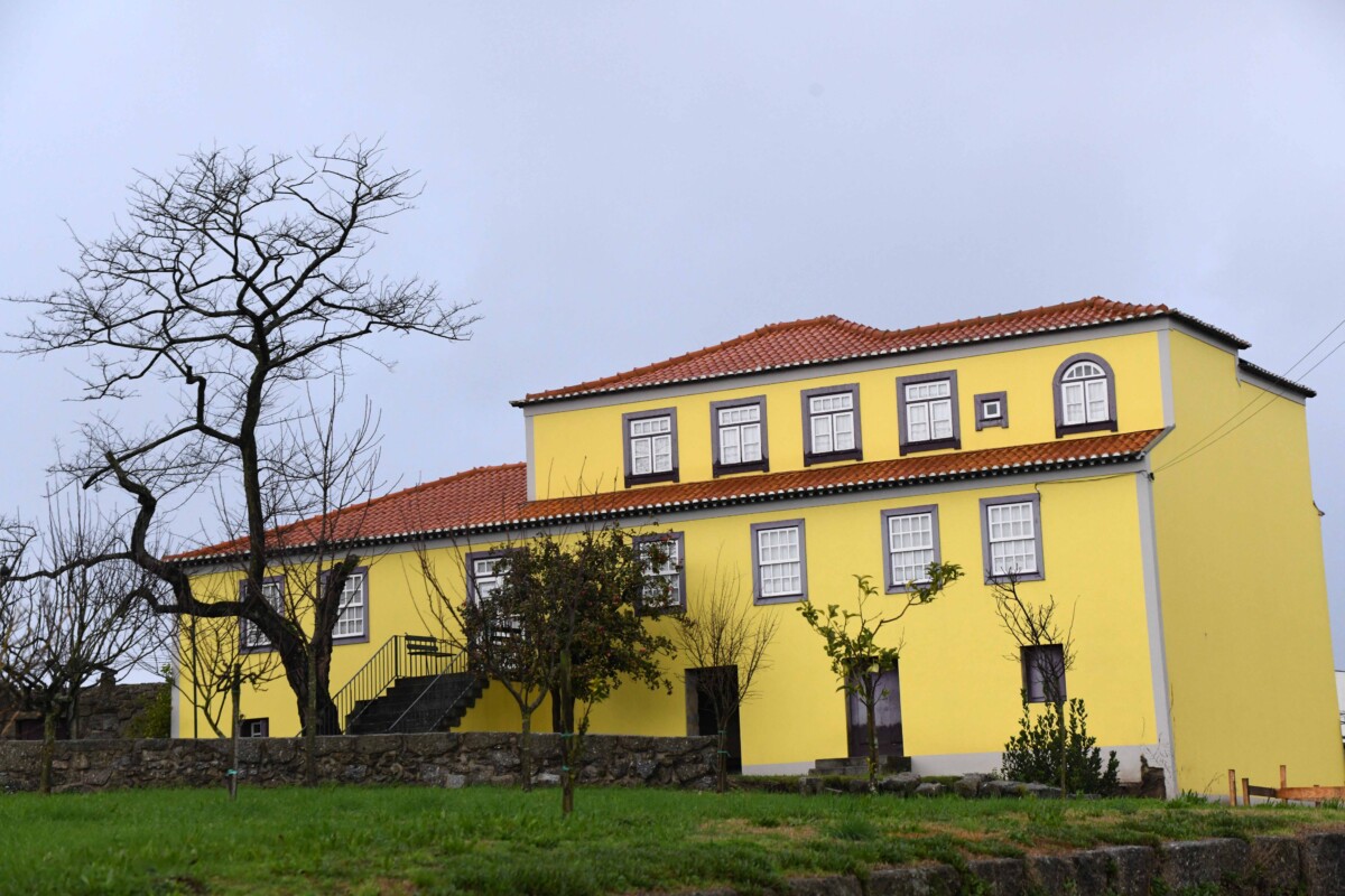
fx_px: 2615
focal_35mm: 70
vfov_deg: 19.5
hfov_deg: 28.8
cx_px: 672
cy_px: 448
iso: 2500
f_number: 8
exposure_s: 1/1600
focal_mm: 70
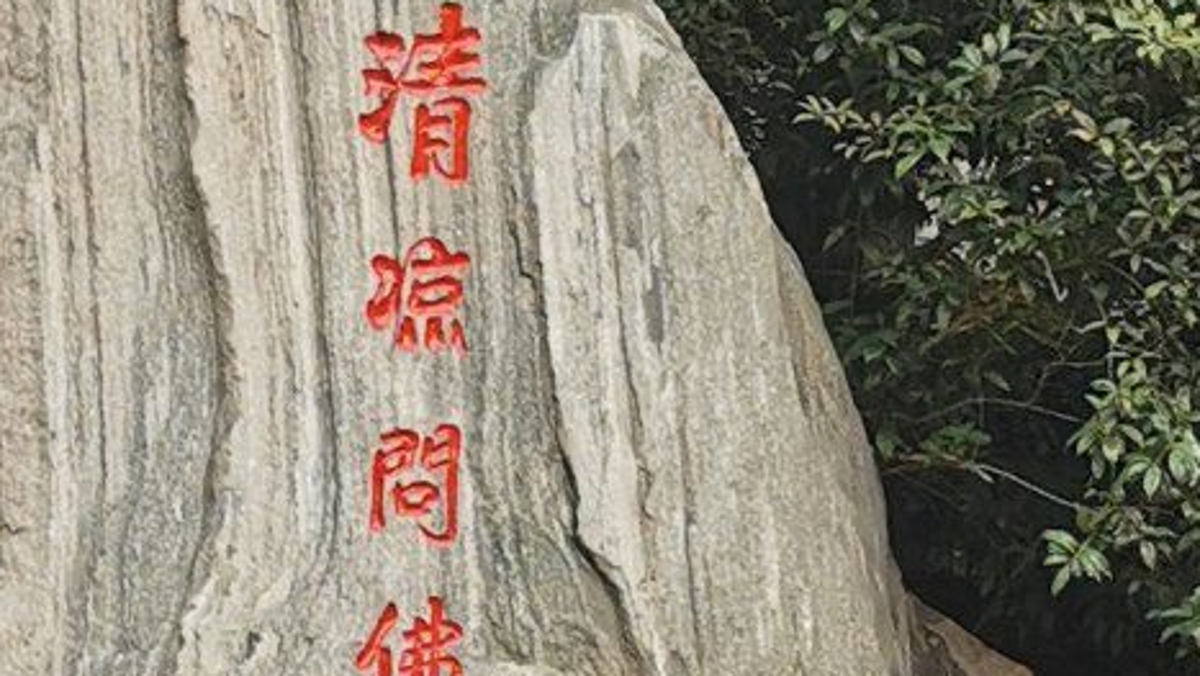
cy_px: 45
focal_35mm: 172
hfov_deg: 12.4
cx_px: 59
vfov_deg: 7.0
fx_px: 5474
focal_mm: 5.56
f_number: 1.6
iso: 50
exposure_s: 1/1429
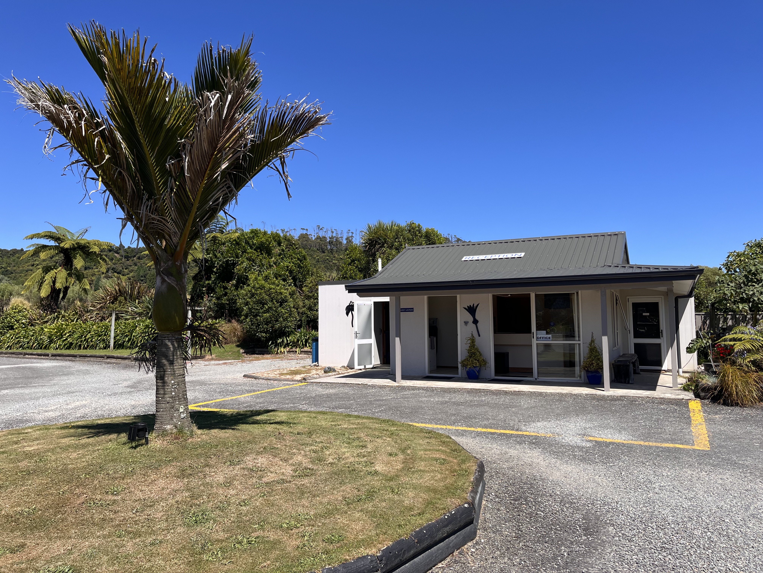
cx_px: 382
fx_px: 573
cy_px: 286
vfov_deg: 53.1
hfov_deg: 67.3
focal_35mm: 26
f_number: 1.6
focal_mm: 5.1
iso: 50
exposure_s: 1/3215
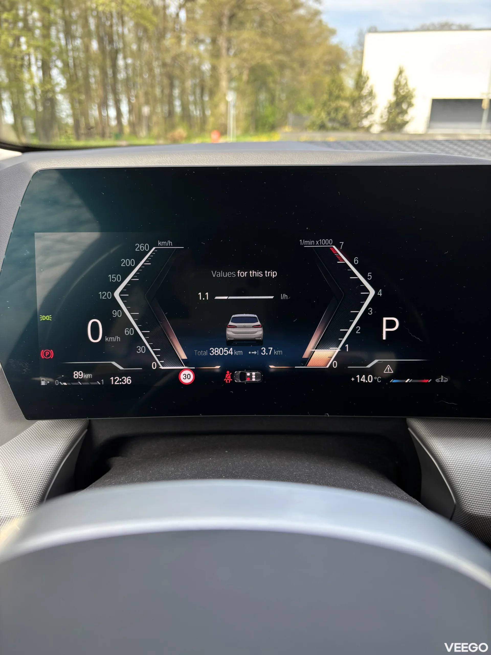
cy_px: 328
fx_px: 492
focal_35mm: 26
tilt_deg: -21.2
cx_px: 246
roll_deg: -1.2
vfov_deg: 67.3
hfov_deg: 53.1
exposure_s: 1/162
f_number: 1.6
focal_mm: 5.96
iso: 40
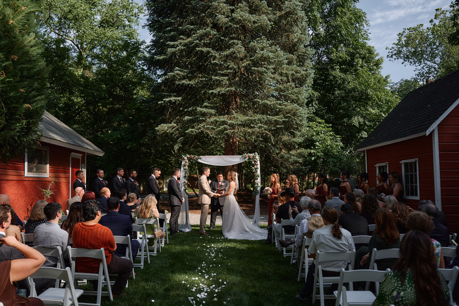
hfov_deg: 65.5
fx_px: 357
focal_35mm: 28
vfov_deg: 46.4
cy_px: 153
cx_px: 230
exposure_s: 1/8000
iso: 500
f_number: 2.8
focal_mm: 28
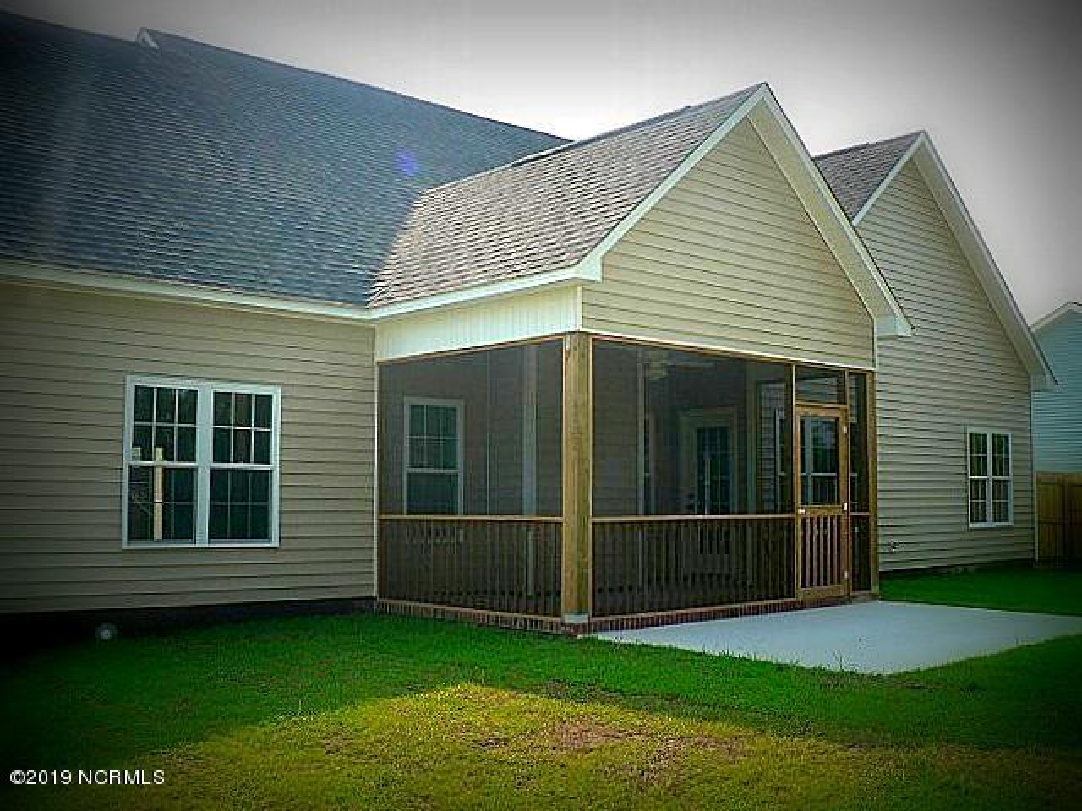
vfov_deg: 39.7
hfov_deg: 51.4
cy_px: 406
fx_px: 1125
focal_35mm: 36
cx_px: 541
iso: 80
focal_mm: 6
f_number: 4
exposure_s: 1/400
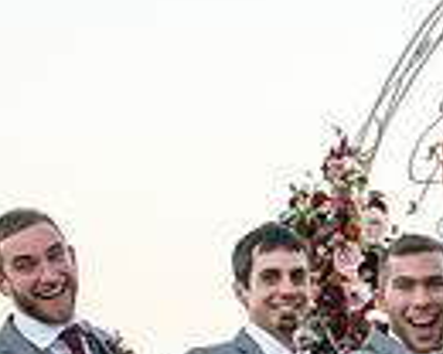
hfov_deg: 7.6
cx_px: 872
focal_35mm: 246
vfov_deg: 6.3
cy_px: 413
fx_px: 3225
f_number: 4.5
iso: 500
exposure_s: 1/1600
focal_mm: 50
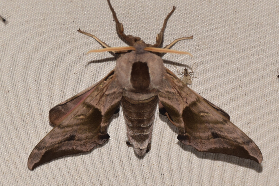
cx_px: 140
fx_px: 1627
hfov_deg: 9.8
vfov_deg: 6.5
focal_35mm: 210
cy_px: 93
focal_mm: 140
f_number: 10
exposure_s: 1/160
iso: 125
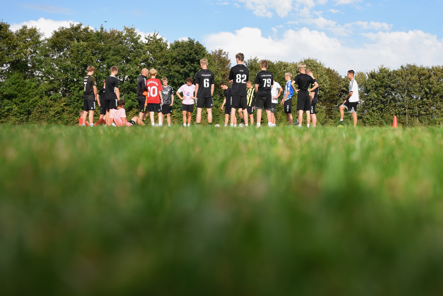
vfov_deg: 36.9
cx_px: 222
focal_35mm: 36
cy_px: 148
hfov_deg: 53.1
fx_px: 443
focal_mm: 24
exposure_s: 1/1600
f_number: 6.3
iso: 400
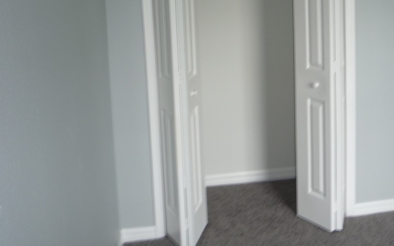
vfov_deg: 28.1
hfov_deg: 43.8
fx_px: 483
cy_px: 54
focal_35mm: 45
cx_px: 259
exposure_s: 1/30
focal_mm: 5.2
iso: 100
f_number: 3.3
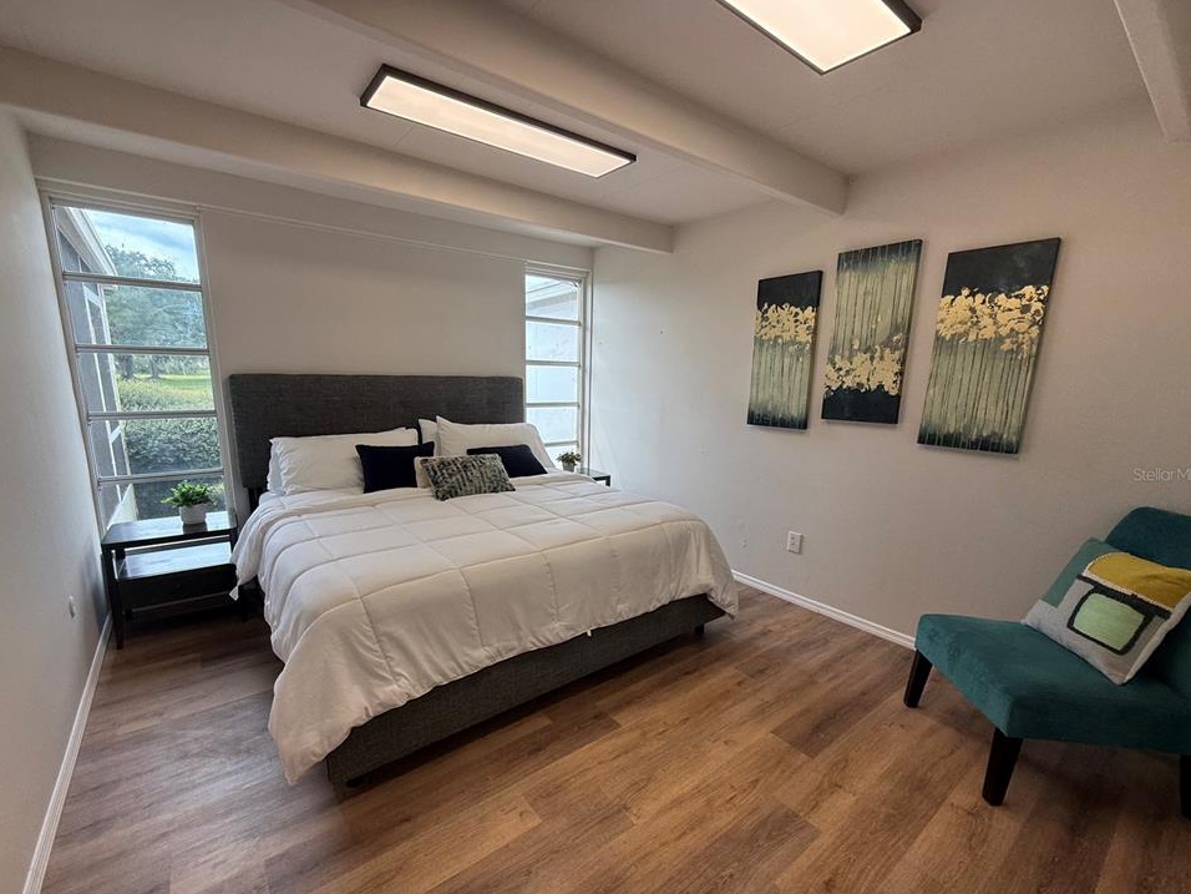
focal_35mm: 15
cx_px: 571
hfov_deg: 98.1
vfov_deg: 81.7
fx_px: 516
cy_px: 474
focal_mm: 2.22
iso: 64
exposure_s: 1/214
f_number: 2.2
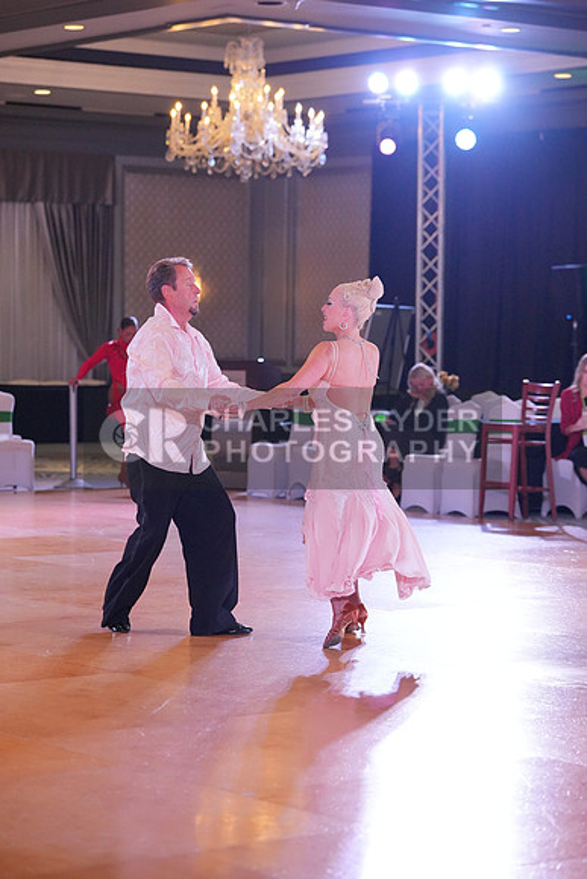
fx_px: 2395
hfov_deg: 14.0
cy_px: 440
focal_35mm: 98
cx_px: 294
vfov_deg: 20.8
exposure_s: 1/500
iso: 5000
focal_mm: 98
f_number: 3.5
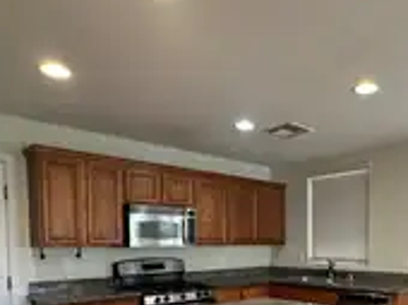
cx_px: 298
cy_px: 262
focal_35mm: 33
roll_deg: +1.7
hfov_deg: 53.3
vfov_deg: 40.3
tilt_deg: -3.1
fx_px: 388
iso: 200
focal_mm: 2.22
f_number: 2.2
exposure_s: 1/60
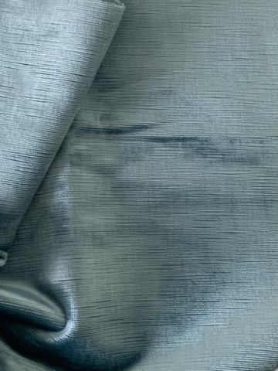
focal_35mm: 26
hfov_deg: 53.1
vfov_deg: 67.3
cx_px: 139
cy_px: 186
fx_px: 278
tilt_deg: -78.2
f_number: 1.8
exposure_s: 1/60
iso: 125
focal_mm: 4.25
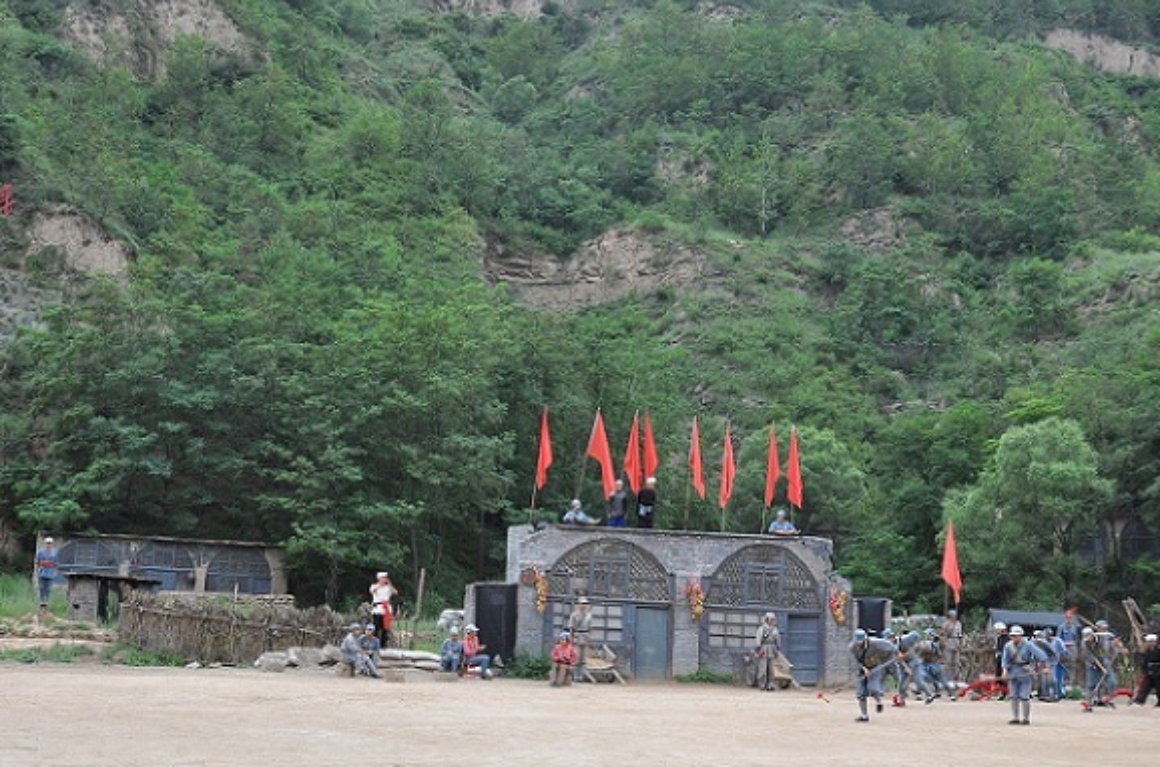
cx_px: 534
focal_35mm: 48
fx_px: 1542
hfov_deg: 41.2
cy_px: 391
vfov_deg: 27.9
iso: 500
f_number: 4.5
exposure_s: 1/640
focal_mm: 28
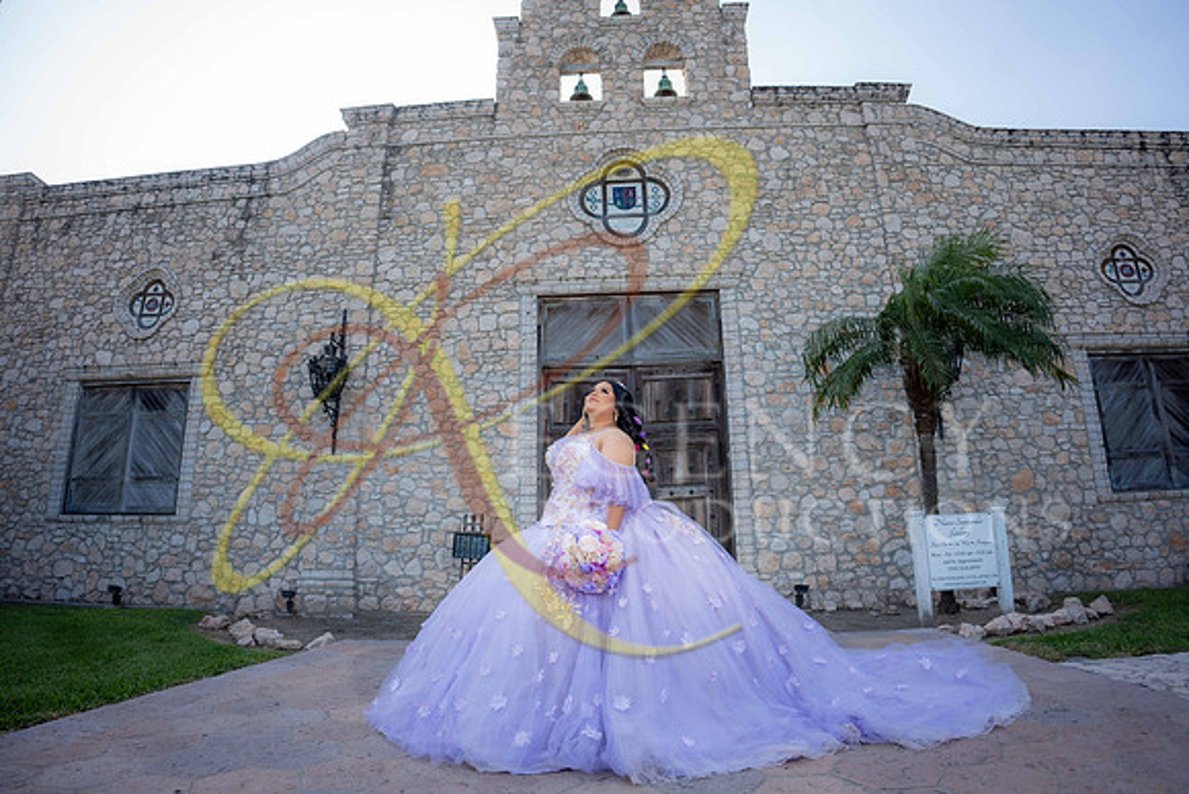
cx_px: 594
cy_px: 397
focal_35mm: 20
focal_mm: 20
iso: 125
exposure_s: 1/800
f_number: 2.8
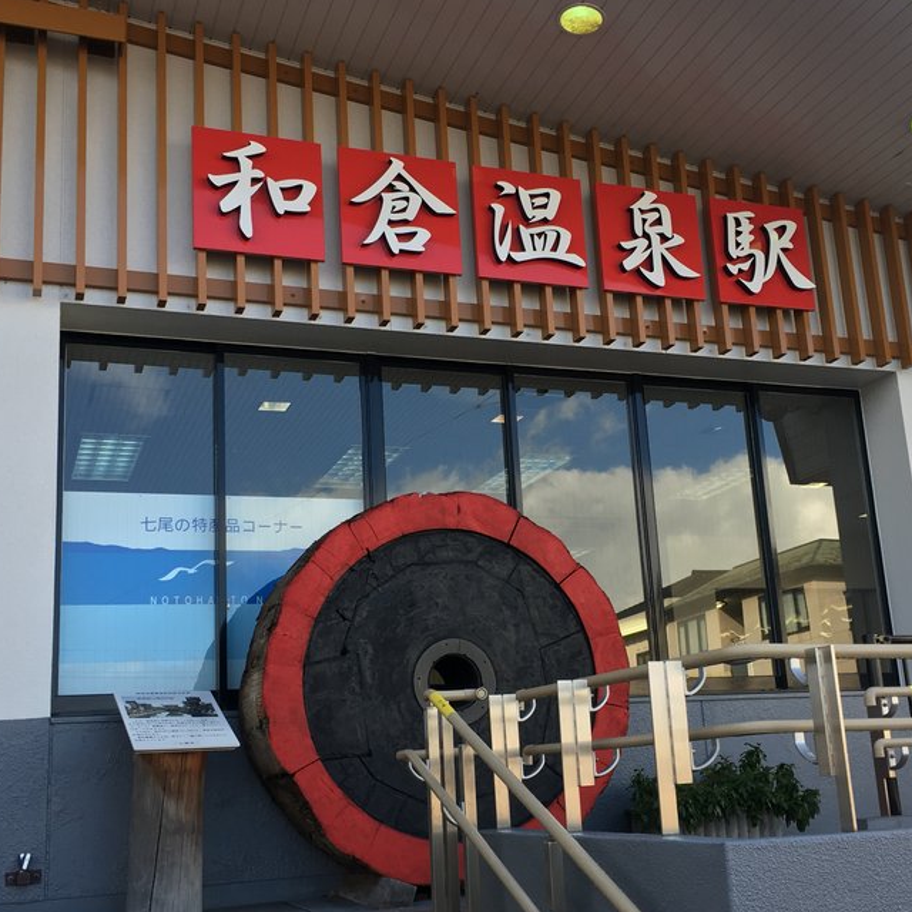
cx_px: 482
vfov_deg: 40.9
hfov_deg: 40.9
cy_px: 490
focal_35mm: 41
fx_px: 1222
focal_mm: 4.15
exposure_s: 1/246
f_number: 2.2
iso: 25
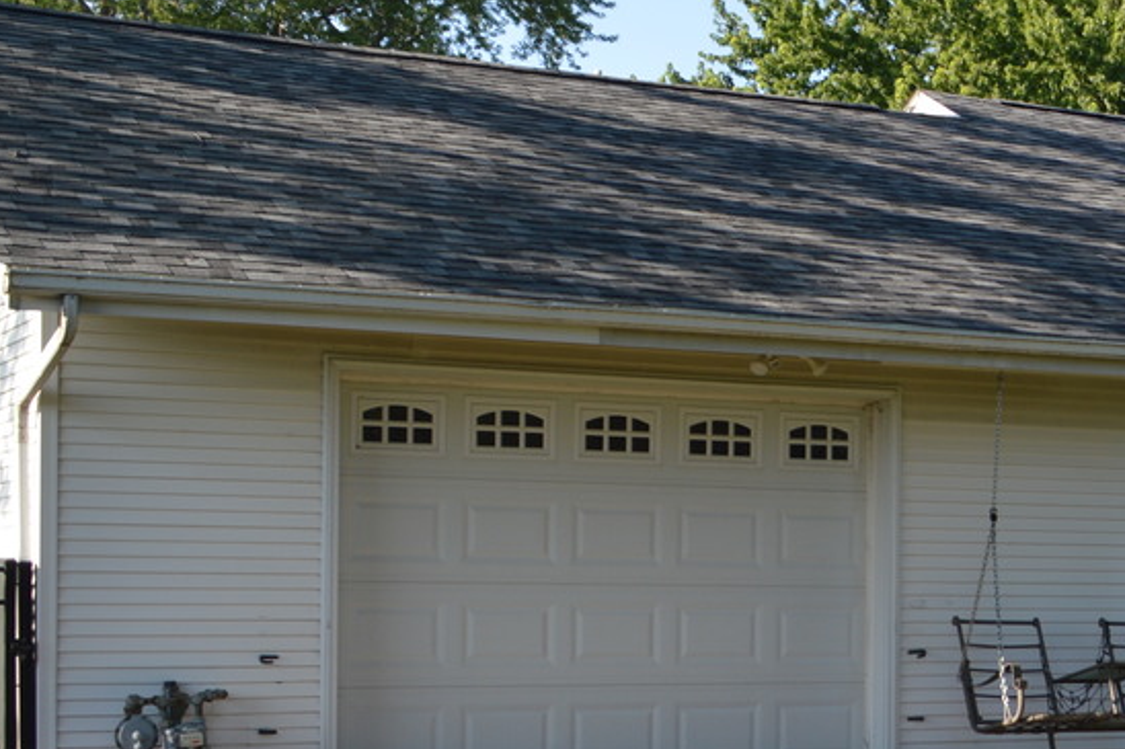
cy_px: 550
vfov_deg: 17.0
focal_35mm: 80
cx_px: 1347
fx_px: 2499
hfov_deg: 23.2
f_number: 5.6
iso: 100
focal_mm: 18
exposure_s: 1/125
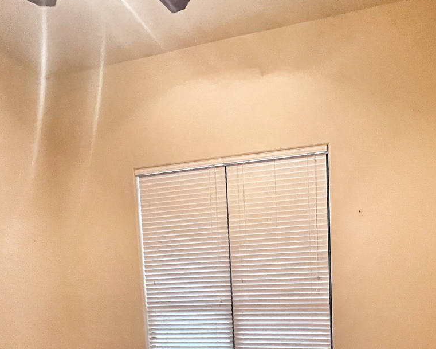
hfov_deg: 69.5
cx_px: 262
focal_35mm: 24
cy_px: 296
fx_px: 310
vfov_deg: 53.4
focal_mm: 1.57
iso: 640
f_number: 1.8
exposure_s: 1/60
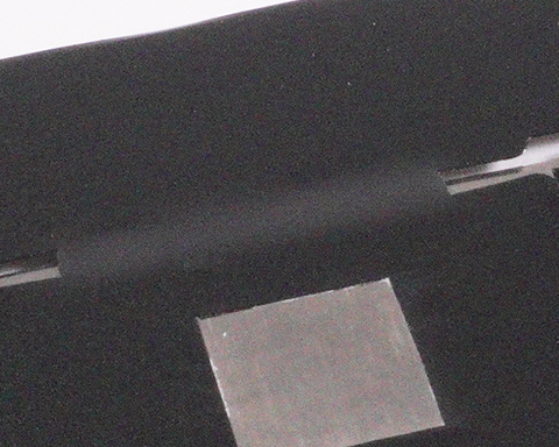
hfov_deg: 9.5
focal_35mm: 203
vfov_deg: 7.6
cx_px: 257
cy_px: 250
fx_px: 3358
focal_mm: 23
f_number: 20
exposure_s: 1/320
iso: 6400
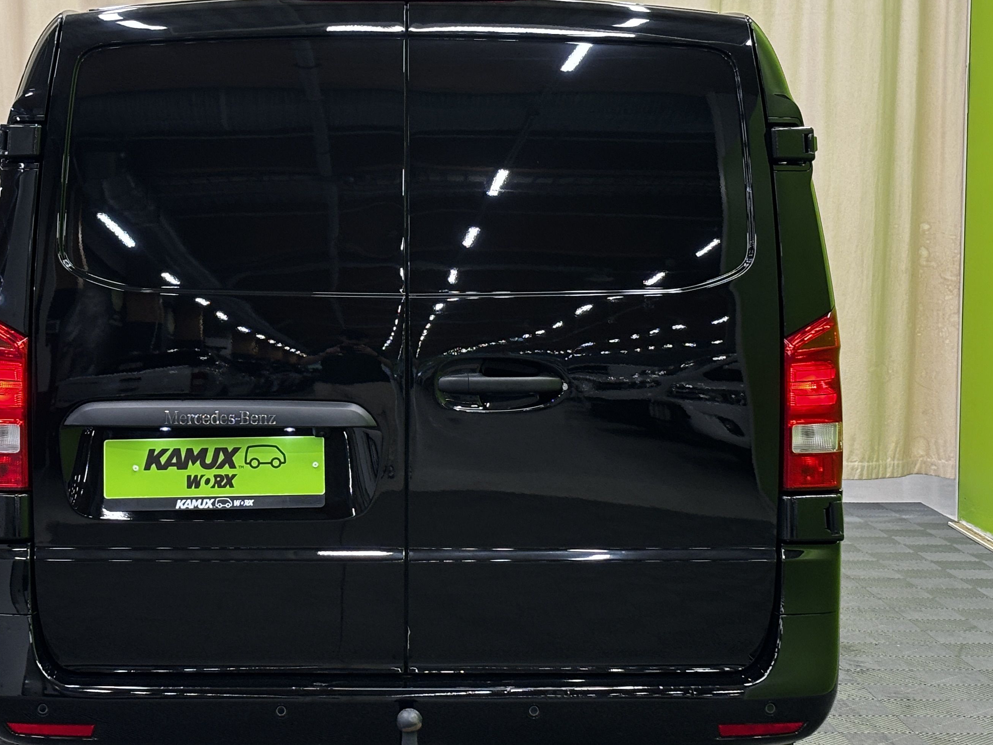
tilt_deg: -4.5
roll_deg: +0.0
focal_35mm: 80
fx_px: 2295
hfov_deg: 24.3
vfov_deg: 18.4
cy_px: 376
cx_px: 371
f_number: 1.6
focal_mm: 5.96
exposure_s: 1/50
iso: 80
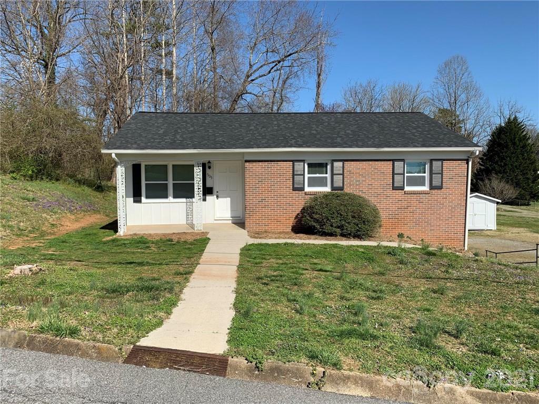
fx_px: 405
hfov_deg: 67.3
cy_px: 202
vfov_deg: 53.1
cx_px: 270
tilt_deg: -4.5
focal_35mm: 26
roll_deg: +1.3
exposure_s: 1/2309
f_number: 1.8
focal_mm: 4.25
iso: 25
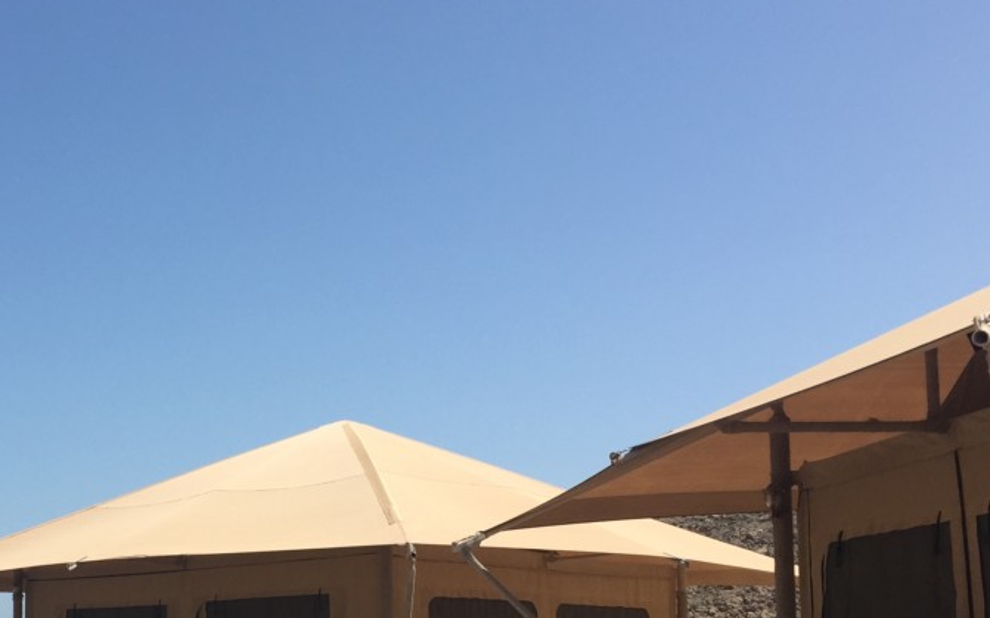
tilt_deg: +3.5
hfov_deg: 35.4
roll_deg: +0.2
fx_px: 1484
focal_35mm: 55
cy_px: 555
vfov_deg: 23.0
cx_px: 167
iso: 32
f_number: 2.2
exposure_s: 1/2825
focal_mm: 4.15
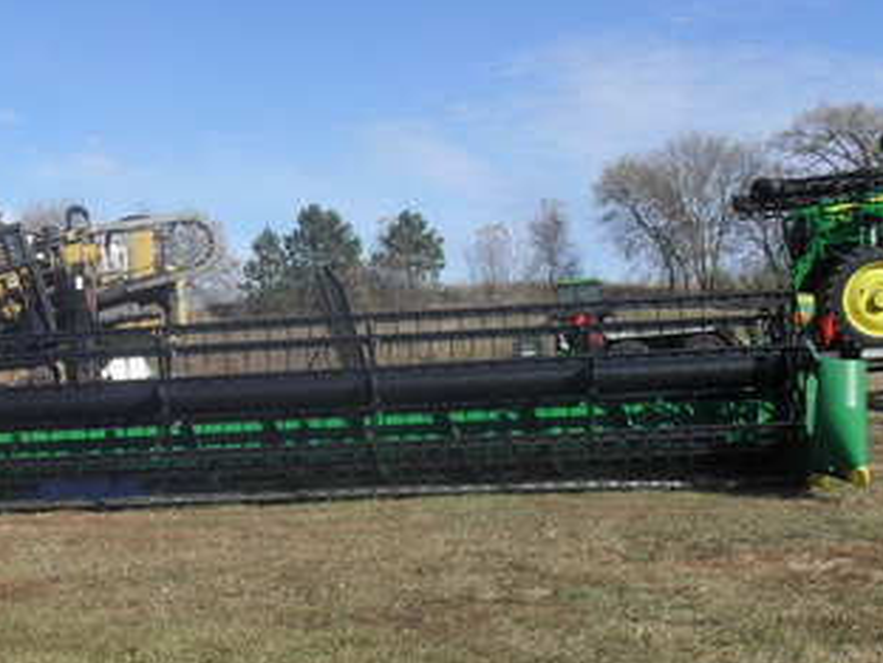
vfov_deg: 23.9
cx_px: 150
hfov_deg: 30.7
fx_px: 1556
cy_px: 436
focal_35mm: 61
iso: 100
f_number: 8.4
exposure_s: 1/250
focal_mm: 6.3
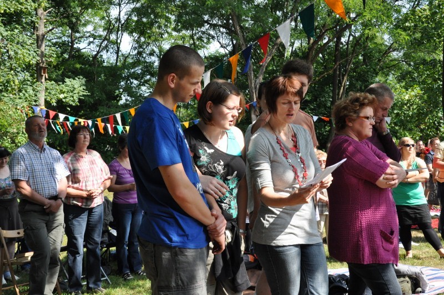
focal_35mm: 48
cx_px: 222
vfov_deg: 28.0
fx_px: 591
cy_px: 148
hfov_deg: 41.2
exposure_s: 1/500
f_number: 11
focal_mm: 32
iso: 1250
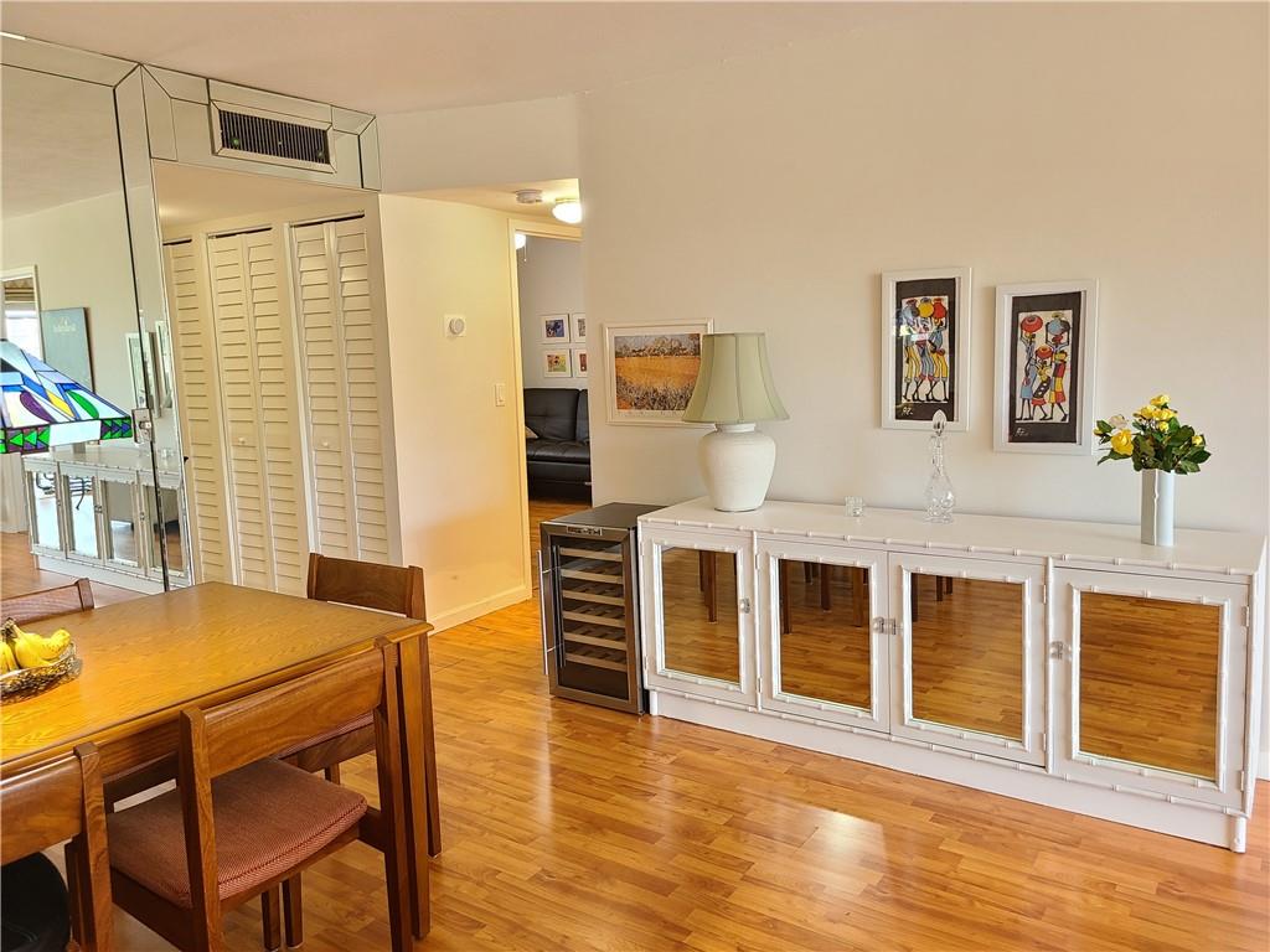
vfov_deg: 53.1
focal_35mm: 26
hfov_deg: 67.3
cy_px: 476
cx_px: 635
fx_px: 954
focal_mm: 5.4
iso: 200
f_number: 1.8
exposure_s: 1/59
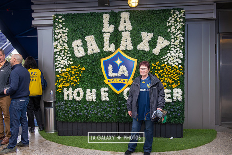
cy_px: 78
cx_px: 116
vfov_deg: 41.1
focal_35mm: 32
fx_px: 206
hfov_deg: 58.7
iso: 500
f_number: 6.3
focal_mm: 32
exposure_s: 1/160
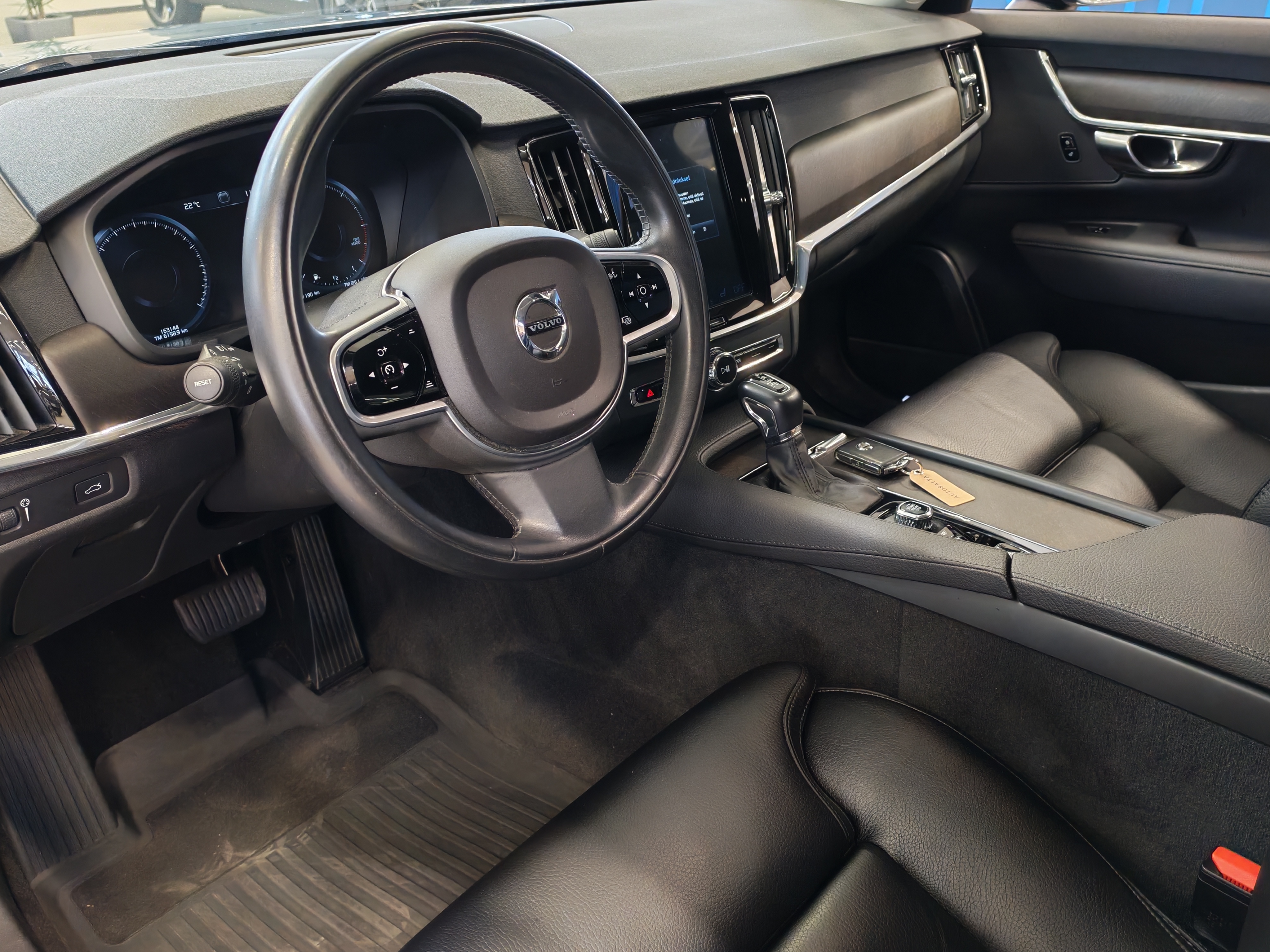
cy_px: 476
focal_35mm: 32
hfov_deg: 56.8
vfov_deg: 44.2
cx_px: 635
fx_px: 1174
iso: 1156
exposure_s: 1/50
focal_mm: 6.12
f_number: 1.9
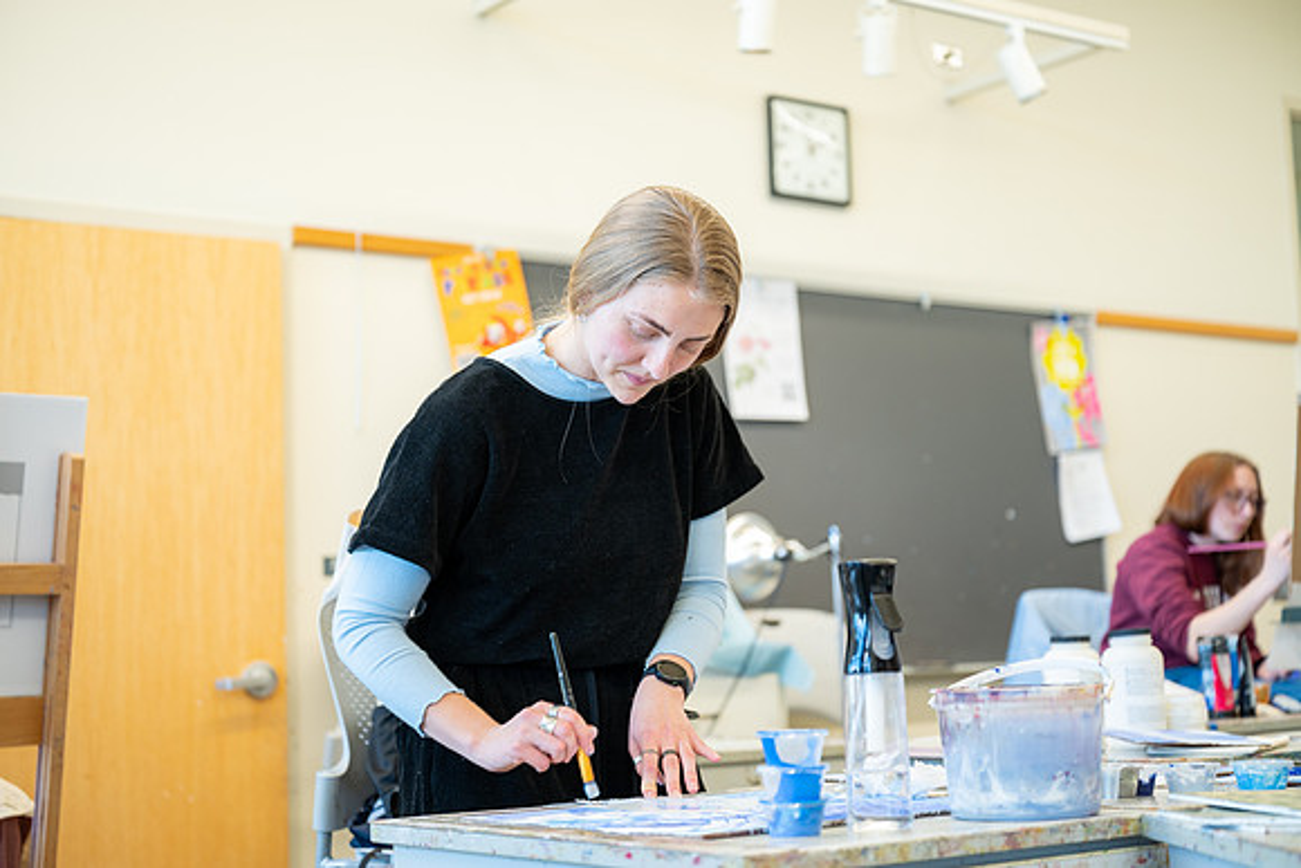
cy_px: 434
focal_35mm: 51
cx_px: 650
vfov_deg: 26.5
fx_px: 1843
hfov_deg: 38.9
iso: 320
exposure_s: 1/100
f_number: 2.8
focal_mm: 51
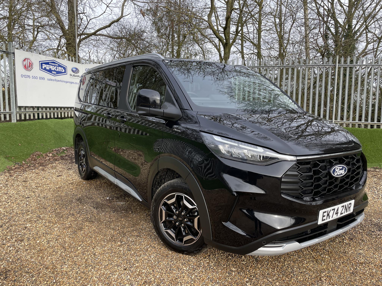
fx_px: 287
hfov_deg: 67.3
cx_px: 191
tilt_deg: -6.3
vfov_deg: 53.1
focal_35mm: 26
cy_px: 143
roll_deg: +0.4
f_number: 1.6
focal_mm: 4.2
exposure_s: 1/467
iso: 32
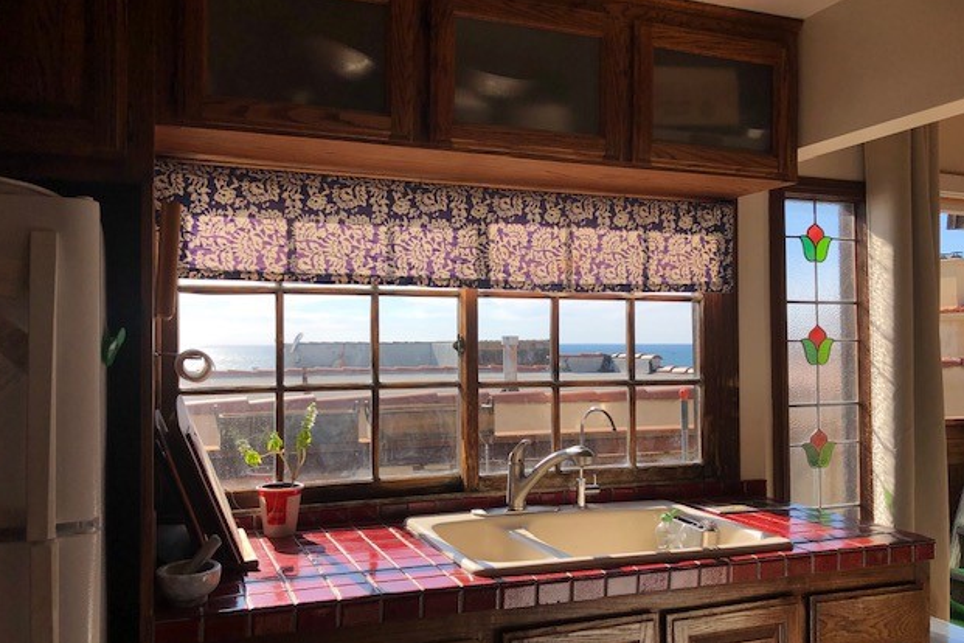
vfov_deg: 43.6
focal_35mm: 30
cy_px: 343
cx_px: 478
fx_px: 803
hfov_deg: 61.9
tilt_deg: +1.0
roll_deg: +1.2
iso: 20
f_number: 1.8
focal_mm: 3.99
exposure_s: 1/1429
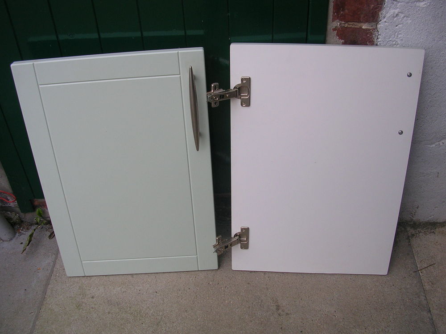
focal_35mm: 38
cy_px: 167
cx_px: 223
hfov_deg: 49.0
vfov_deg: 37.7
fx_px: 490
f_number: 2.8
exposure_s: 1/202
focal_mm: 5.8
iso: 50
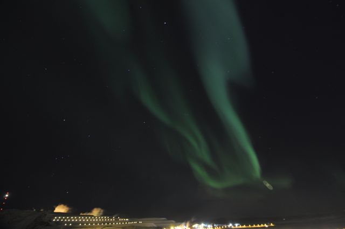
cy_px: 114
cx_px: 172
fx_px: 172
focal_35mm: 18
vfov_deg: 67.2
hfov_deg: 90.1
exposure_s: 10
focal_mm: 12
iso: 400
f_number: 6.3
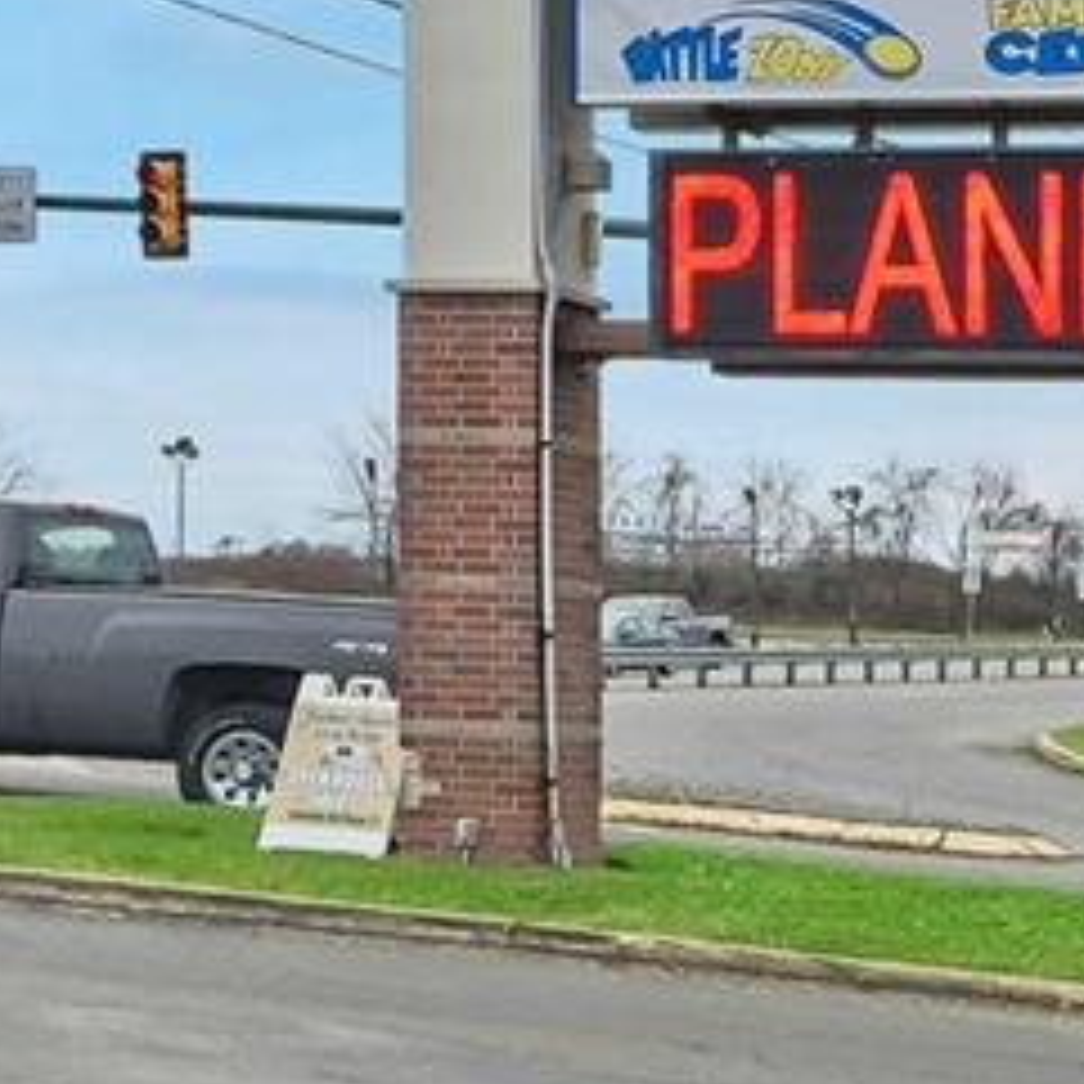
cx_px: 1331
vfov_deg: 19.8
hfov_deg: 19.2
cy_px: 9
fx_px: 3011
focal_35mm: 85
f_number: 2.2
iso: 32
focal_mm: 4.15
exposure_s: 1/1500
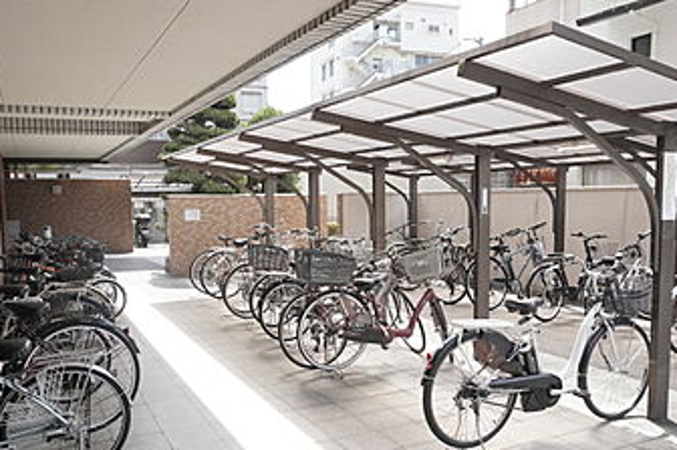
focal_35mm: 32
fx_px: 601
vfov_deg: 40.9
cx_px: 326
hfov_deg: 58.8
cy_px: 265
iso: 2500
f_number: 5.6
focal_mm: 16
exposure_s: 1/3000
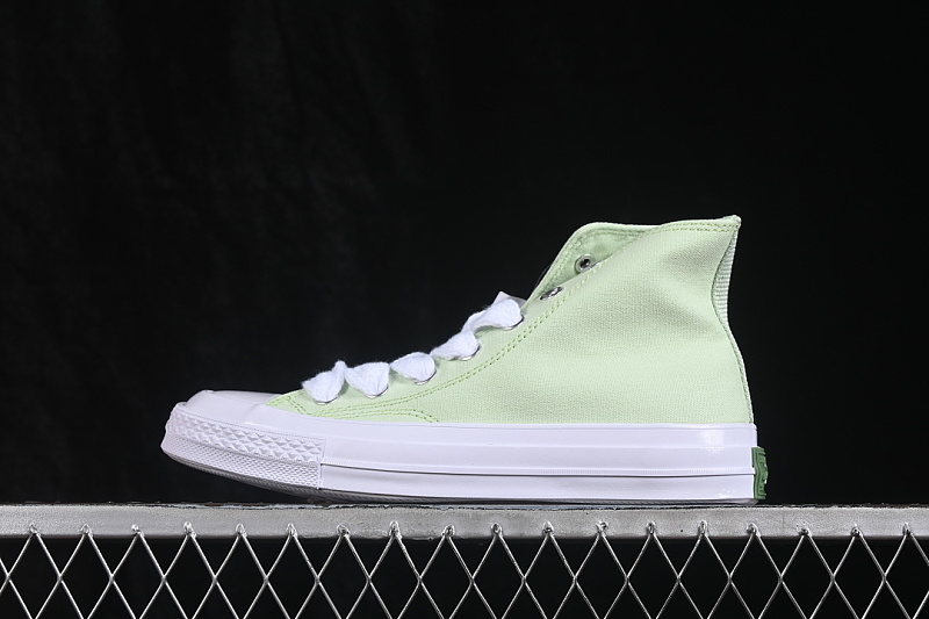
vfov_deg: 18.2
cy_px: 310
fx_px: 1935
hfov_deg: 27.0
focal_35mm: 75
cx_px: 464
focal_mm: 50
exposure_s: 1/80
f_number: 8
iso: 160
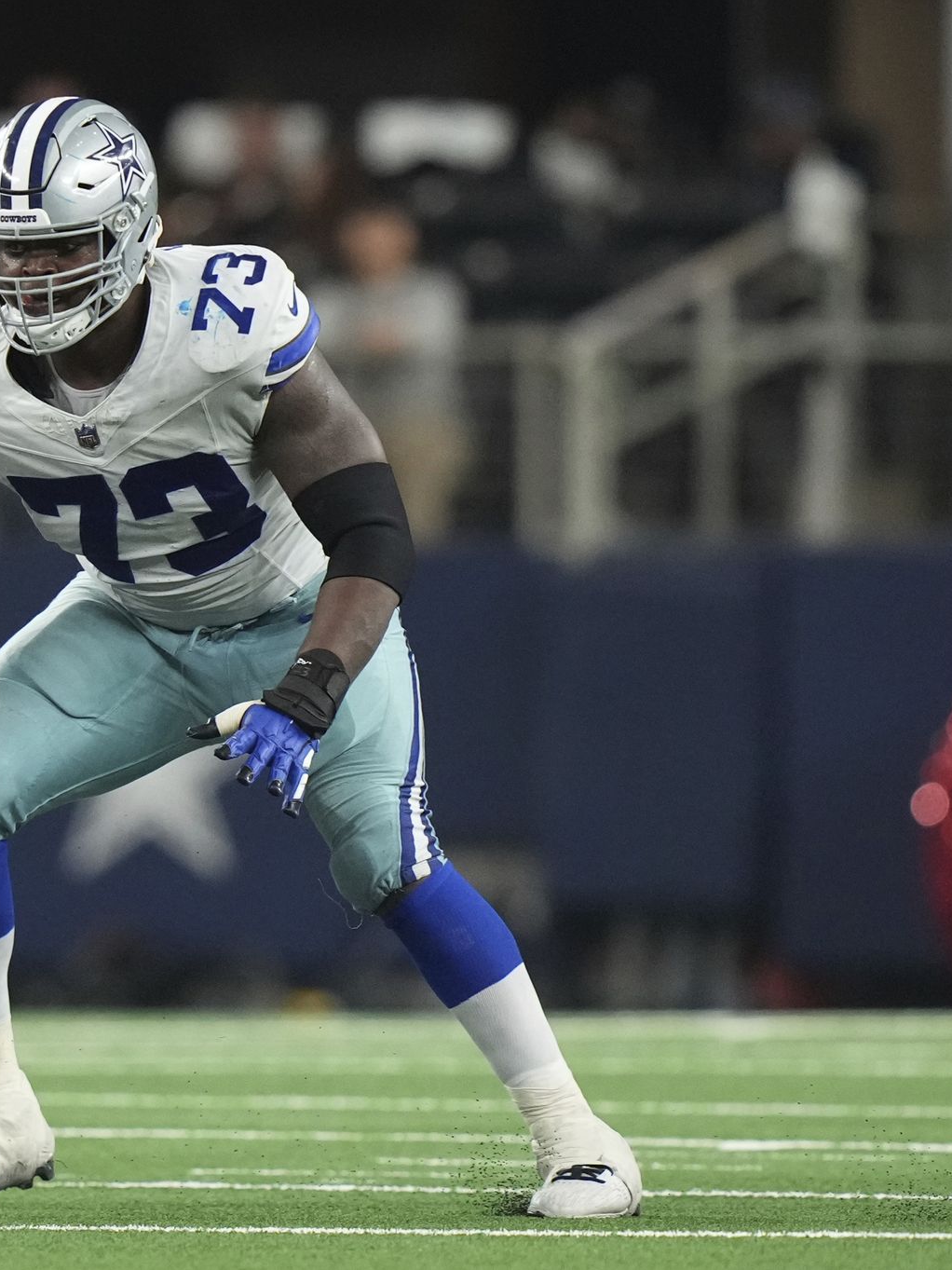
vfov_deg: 2.3
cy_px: 635
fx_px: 31797
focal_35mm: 867
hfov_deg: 1.7
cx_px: 66
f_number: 2.8
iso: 3200
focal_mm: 400
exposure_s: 1/1600
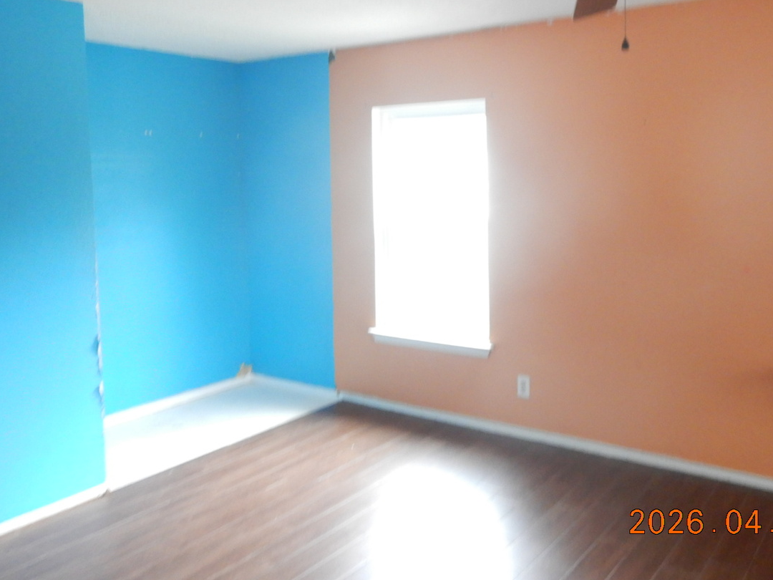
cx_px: 465
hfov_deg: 56.4
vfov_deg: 43.8
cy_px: 216
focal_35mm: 32
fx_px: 715
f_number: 2.8
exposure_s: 1/15
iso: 560
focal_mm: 4.3
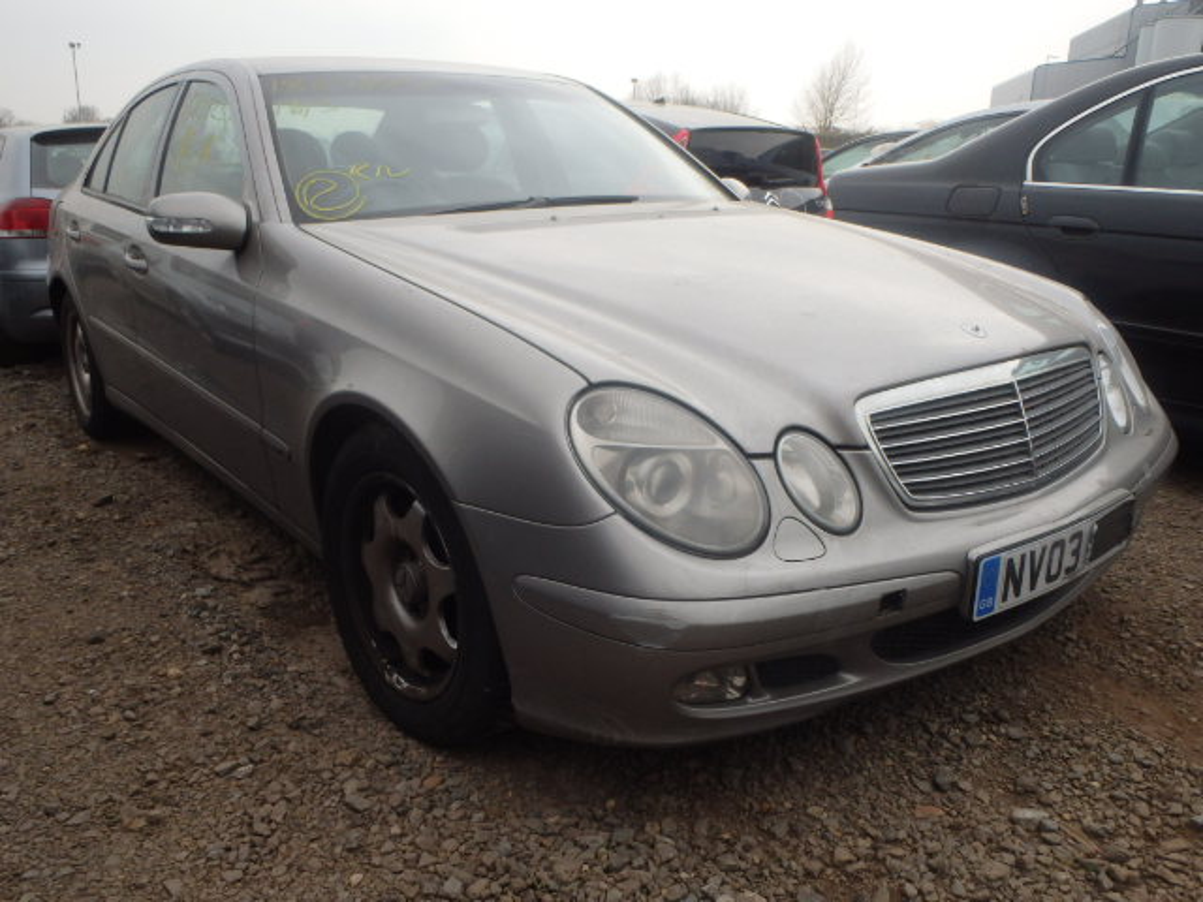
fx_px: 973
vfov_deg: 49.7
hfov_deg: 63.4
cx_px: 602
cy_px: 451
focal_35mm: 28
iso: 200
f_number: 3.9
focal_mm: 5
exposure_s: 1/60
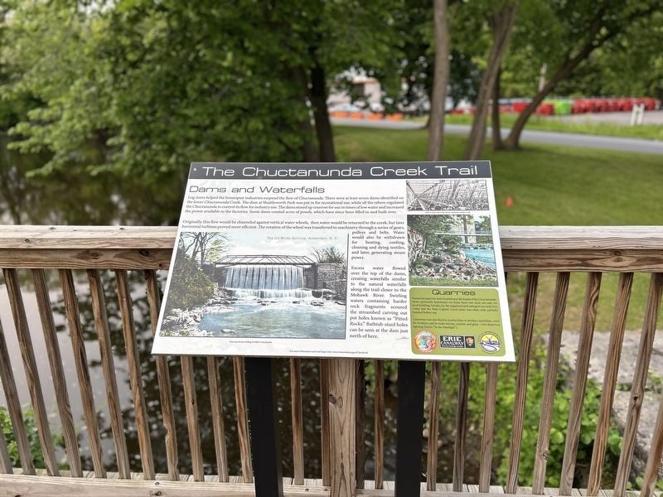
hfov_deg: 67.3
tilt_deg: -15.0
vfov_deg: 53.1
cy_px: 248
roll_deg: +0.5
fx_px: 498
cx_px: 332
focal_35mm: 26
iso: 50
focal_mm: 5.7
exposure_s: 1/347
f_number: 1.5
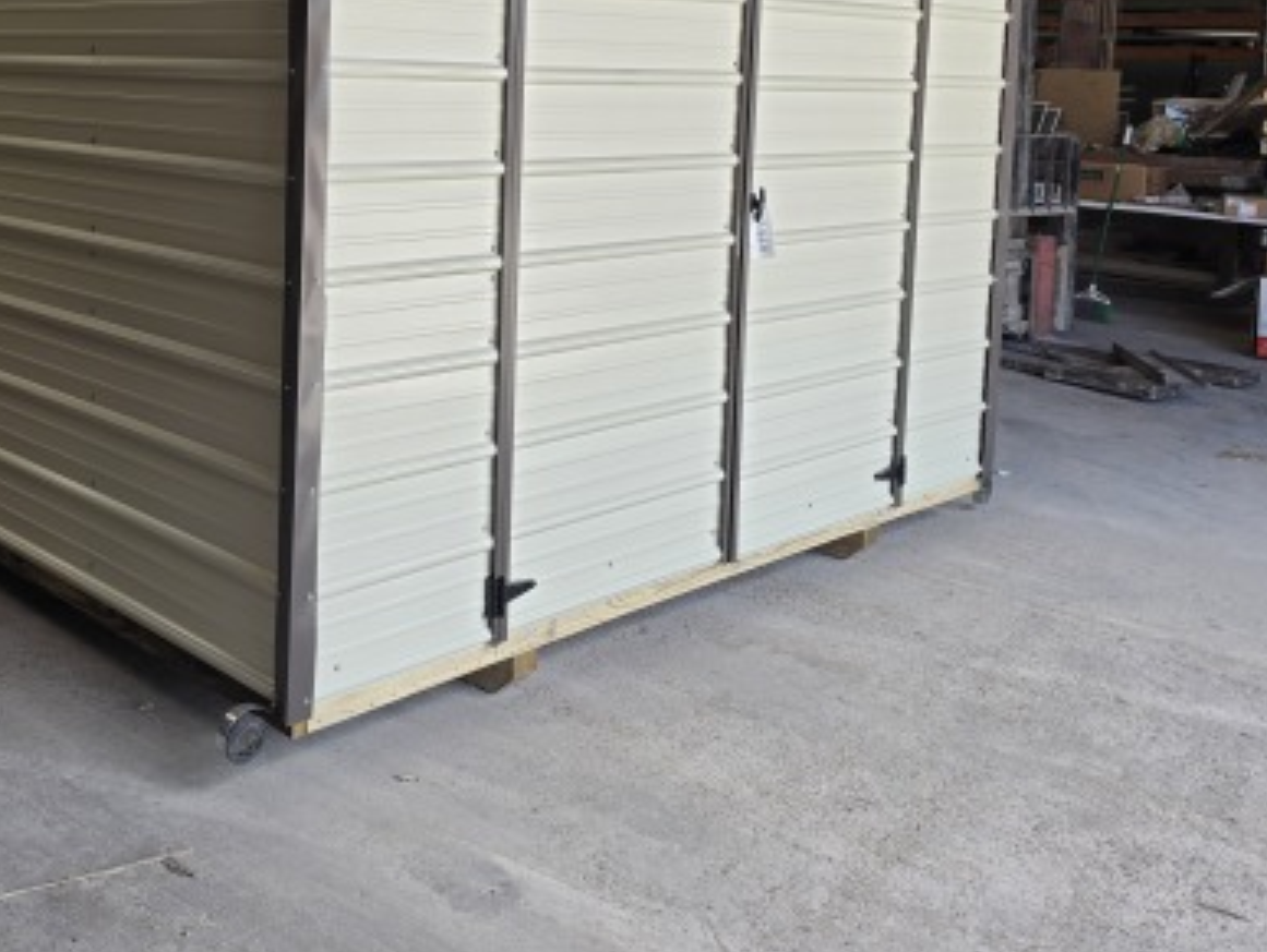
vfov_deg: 36.6
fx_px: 1392
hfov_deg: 48.3
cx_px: 452
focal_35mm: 38
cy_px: 200
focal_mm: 6.5
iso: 25
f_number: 1.4
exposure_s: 1/359
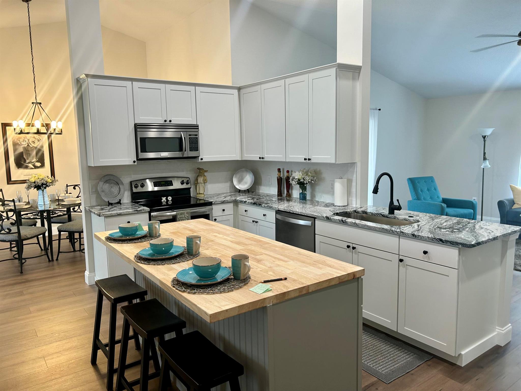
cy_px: 196
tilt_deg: -6.3
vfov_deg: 53.1
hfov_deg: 67.3
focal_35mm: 26
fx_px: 391
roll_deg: +1.8
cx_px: 260
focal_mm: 5.7
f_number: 1.5
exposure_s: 1/60
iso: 64
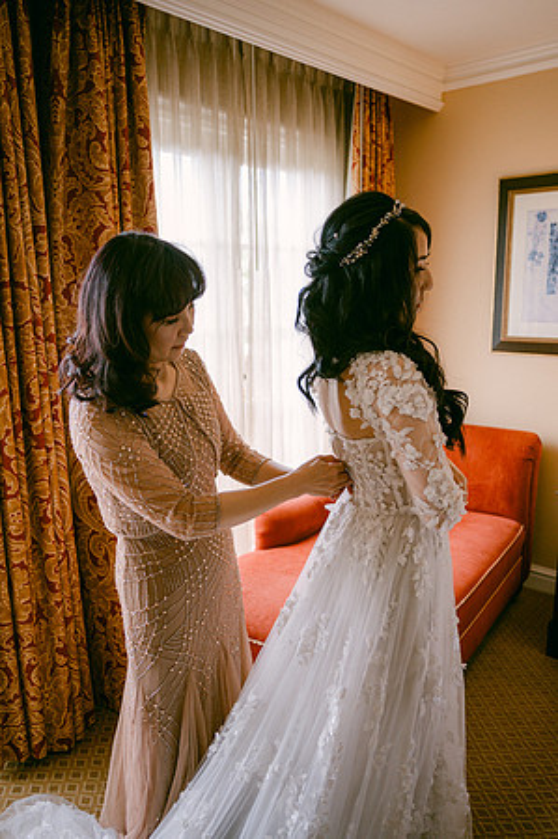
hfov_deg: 46.3
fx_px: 652
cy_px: 420
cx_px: 279
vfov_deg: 65.5
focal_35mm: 28
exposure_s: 1/200
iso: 400
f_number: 2.8
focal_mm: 28
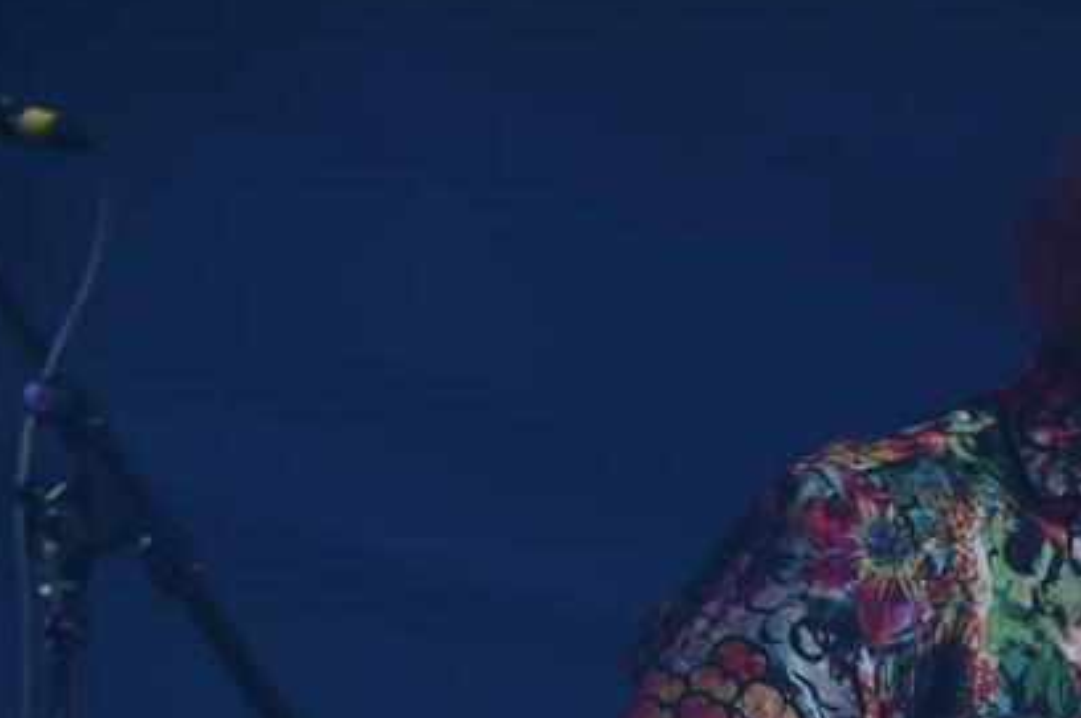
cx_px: 1084
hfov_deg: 4.2
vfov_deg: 2.8
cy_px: 584
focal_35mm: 486
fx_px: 14576
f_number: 5
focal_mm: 200
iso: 400
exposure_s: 1/60
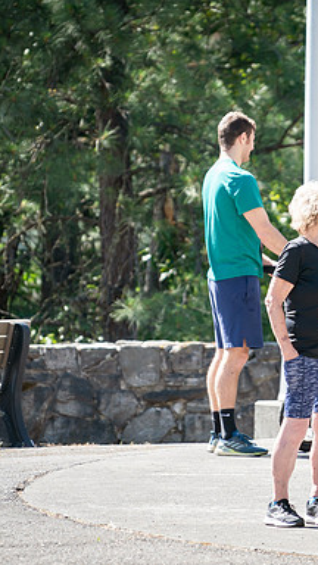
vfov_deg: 4.8
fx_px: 6806
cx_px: 299
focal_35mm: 454
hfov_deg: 2.7
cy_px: 290
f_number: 4
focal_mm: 200
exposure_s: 1/500
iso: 320
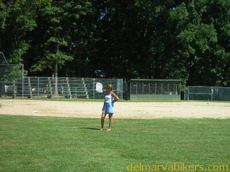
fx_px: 512
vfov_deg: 19.1
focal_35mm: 77
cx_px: 115
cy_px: 86
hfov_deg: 25.3
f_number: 4.2
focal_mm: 12.7
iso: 50
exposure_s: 1/287
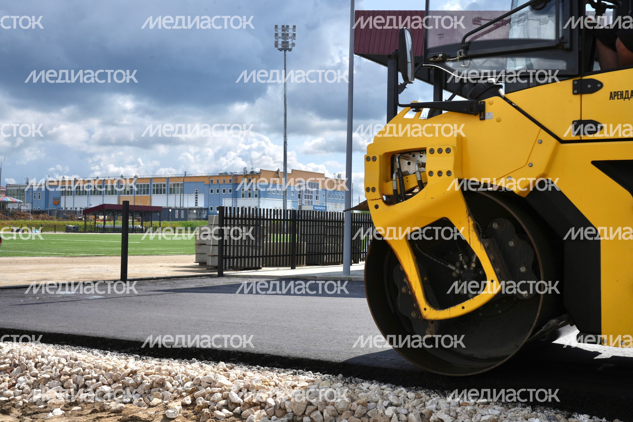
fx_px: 756
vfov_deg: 31.2
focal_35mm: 43
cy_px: 211
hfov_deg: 45.4
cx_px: 316
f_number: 14
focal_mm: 43
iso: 100
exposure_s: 1/160
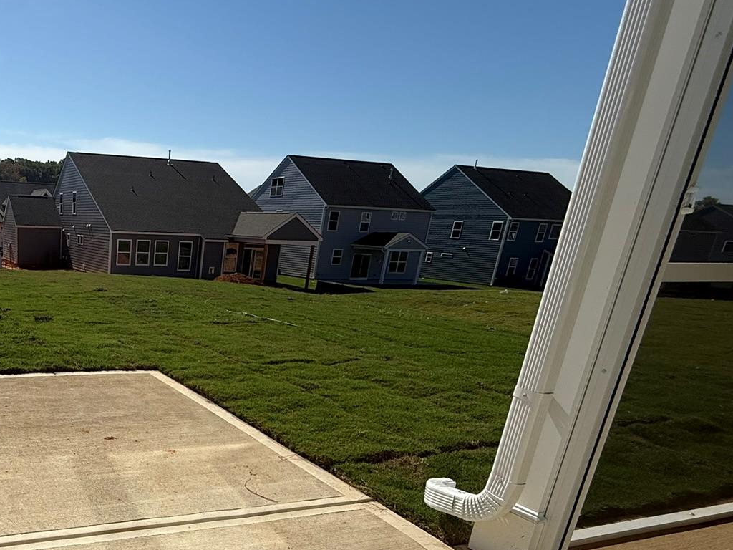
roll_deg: -2.2
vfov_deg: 47.4
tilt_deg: -18.9
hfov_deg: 56.1
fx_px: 593
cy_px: 428
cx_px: 92
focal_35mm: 28
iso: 50
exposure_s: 1/4762
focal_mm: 2.22
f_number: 2.2
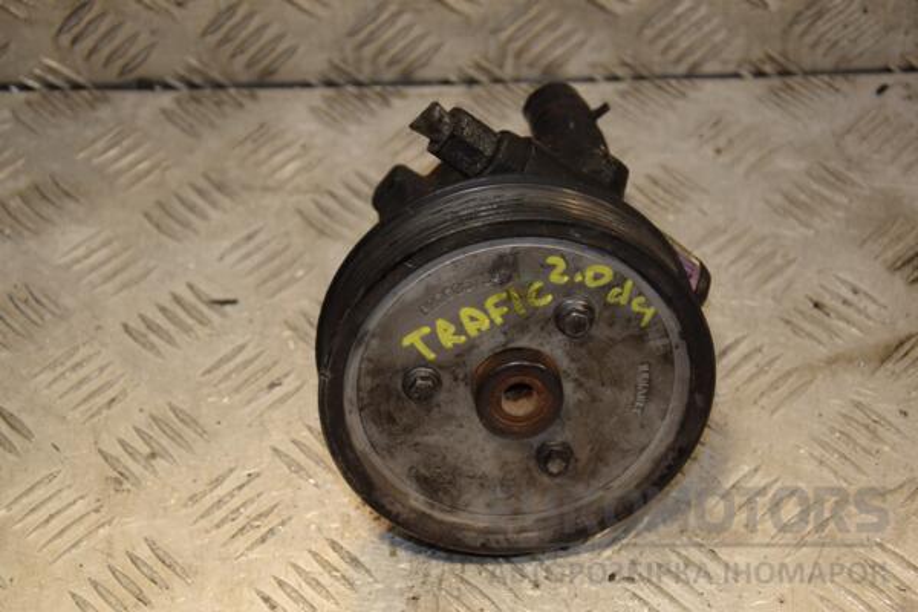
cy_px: 306
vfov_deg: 17.5
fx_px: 1989
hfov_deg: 26.0
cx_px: 459
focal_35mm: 78
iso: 800
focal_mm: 52
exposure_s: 1/200
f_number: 5
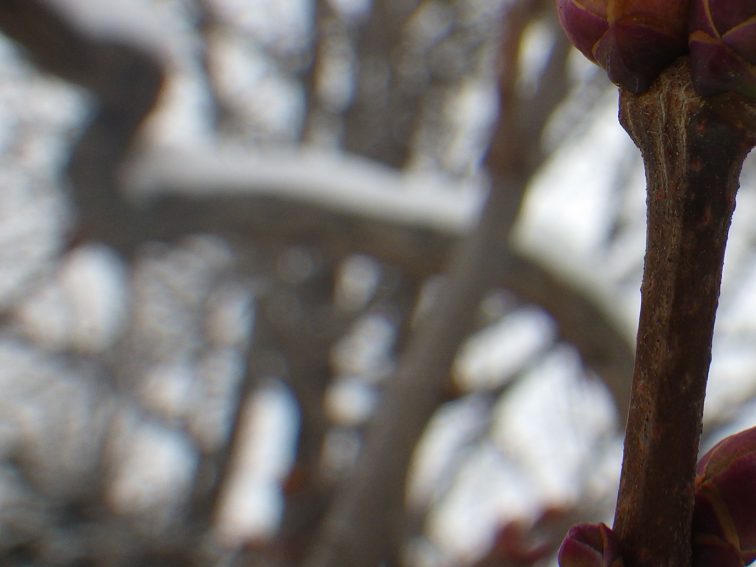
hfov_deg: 29.1
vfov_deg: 22.8
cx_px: 675
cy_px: 157
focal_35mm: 64
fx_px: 1398
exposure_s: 1/320
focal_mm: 6.1
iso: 125
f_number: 4.6
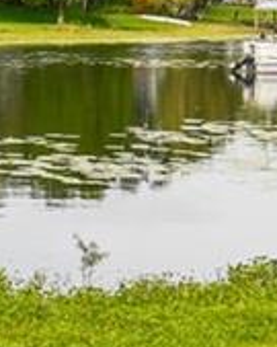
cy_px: 12
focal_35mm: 133
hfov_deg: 10.0
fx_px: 1364
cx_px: -412
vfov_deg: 14.3
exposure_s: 1/125
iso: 100
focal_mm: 10
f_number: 7.1
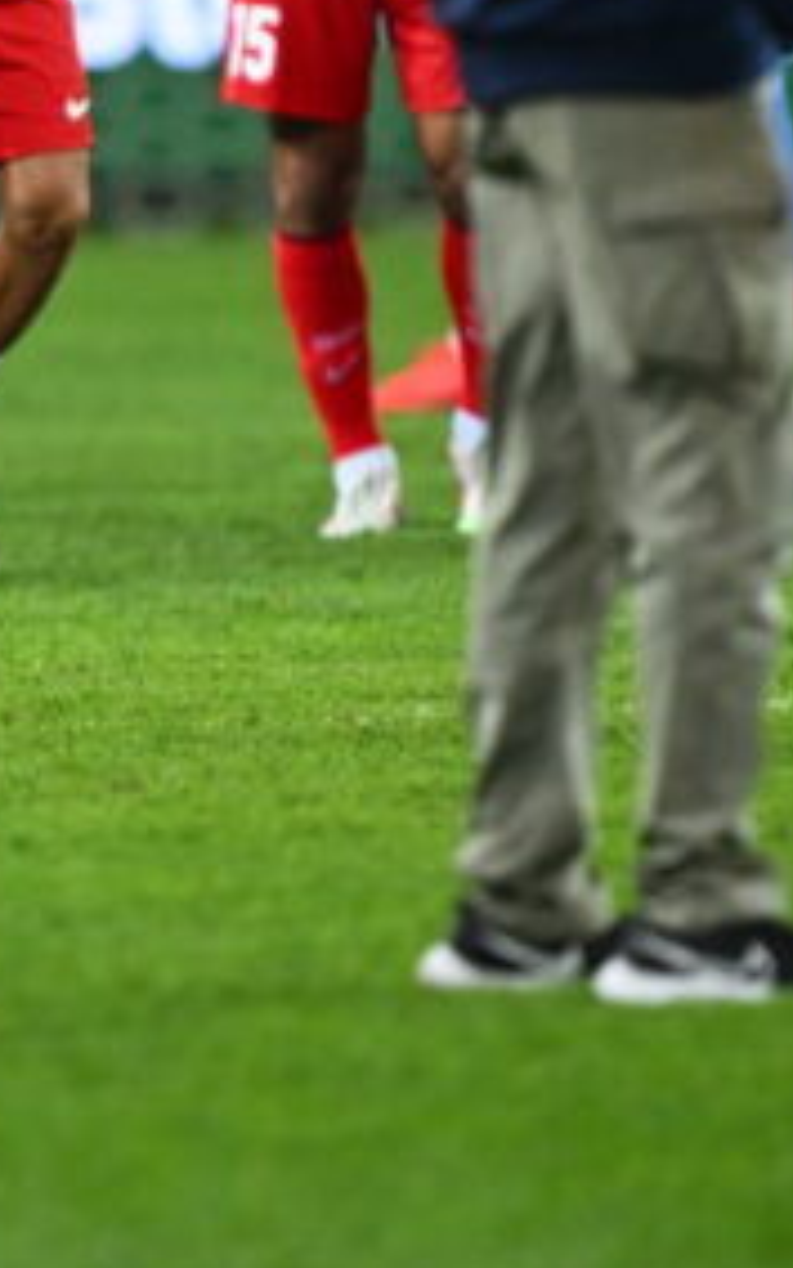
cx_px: -569
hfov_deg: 0.9
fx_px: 51047
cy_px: -43
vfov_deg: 1.4
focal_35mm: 1477
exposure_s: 1/1600
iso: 2500
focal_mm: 400
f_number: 2.8
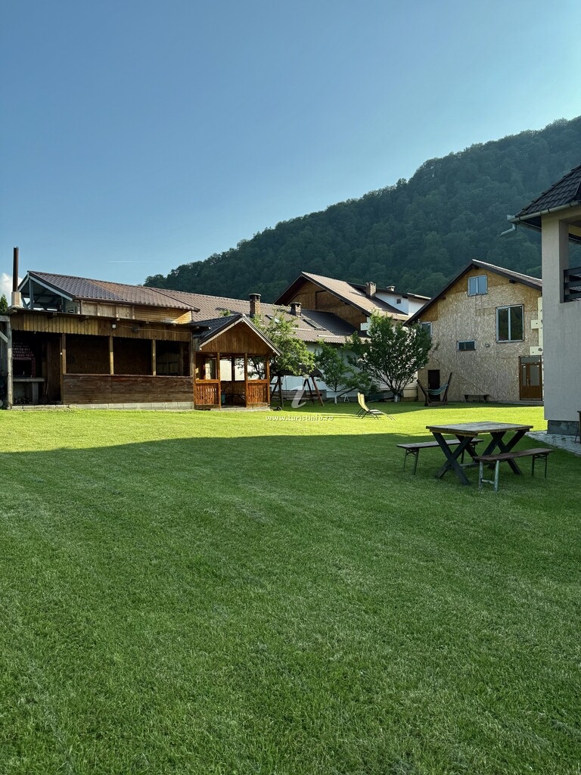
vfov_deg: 71.6
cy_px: 388
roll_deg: +1.1
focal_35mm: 24
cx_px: 290
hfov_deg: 56.8
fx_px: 537
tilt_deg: +0.5
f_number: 1.78
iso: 80
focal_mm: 6.76
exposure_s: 1/2703
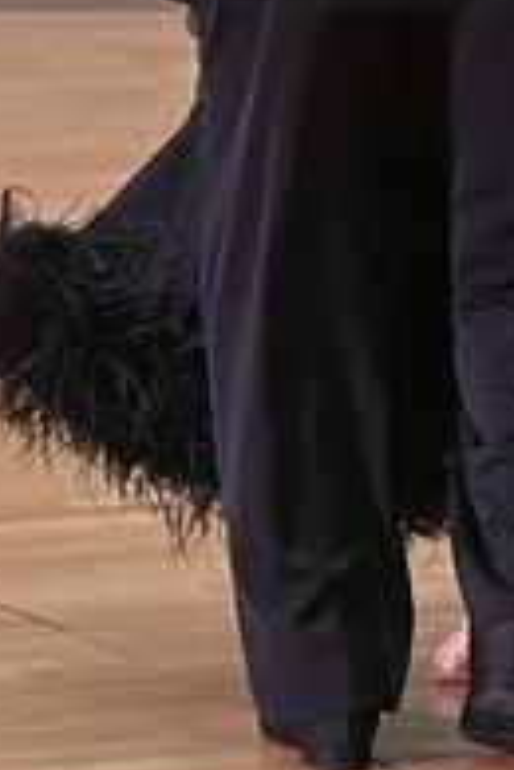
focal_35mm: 371
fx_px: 7945
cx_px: 417
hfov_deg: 3.7
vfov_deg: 5.5
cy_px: -118
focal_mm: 125
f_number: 5
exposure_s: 1/400
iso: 2500
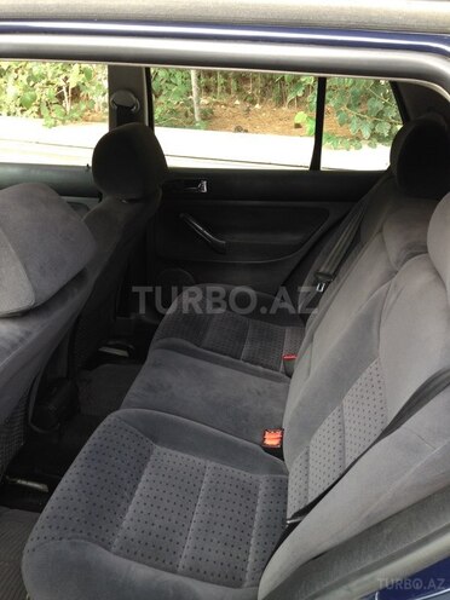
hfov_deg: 42.9
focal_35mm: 33
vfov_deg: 55.4
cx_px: 225
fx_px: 572
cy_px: 300
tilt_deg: -24.8
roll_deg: +0.3
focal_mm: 4.12
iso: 50
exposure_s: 1/60
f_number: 2.4
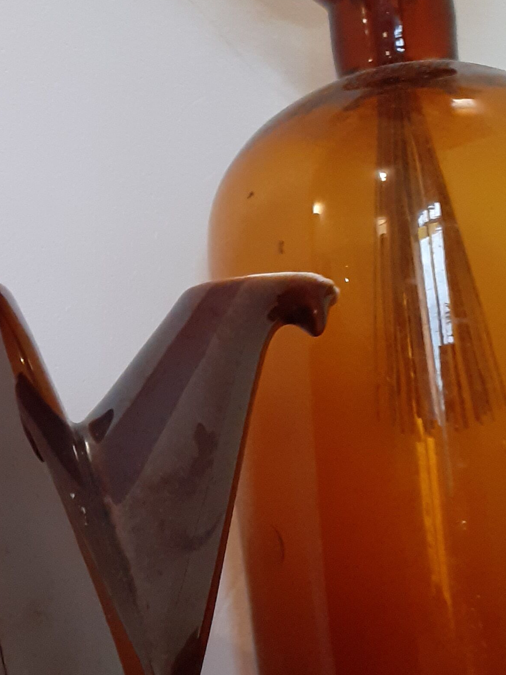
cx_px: -123
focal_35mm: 71
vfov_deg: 27.3
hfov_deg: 19.4
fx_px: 1384
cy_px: 255
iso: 200
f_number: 1.9
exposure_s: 1/33
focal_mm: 3.6
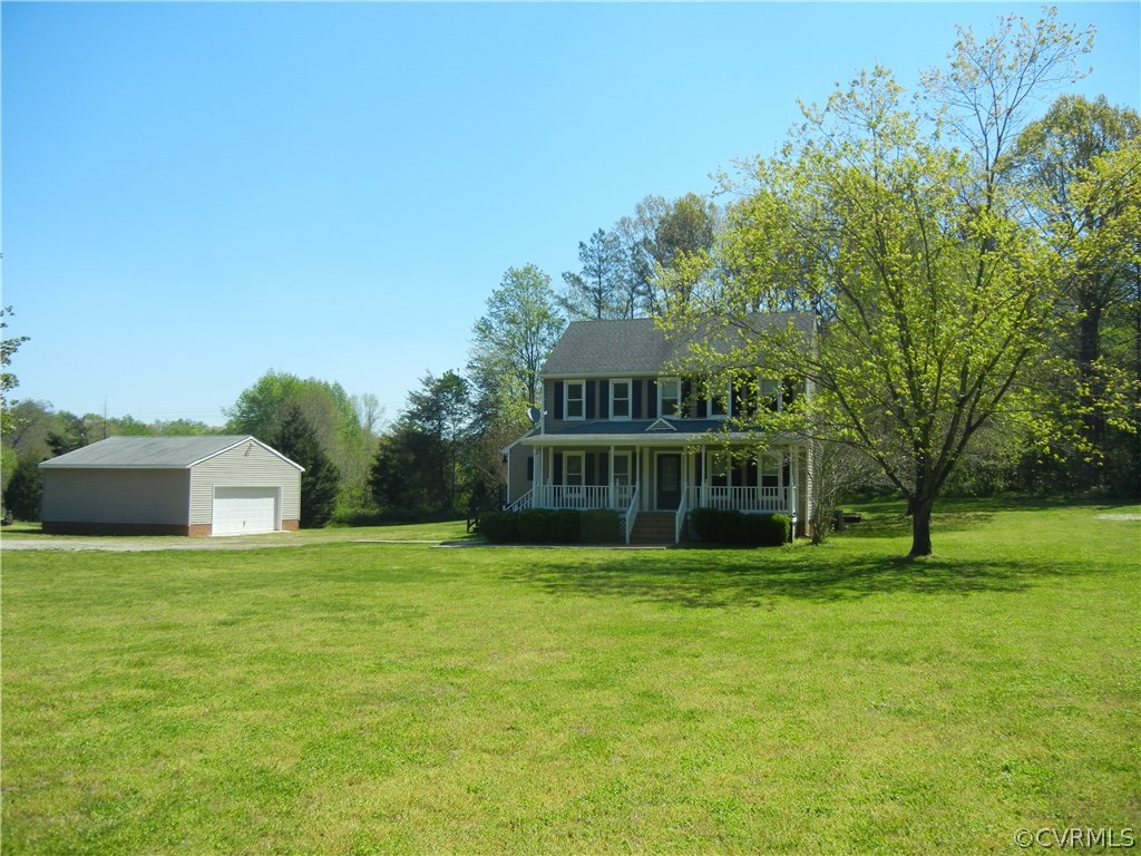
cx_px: 570
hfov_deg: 60.0
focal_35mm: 30
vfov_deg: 46.8
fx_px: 989
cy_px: 428
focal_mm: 5.4
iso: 160
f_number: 7
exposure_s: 1/324
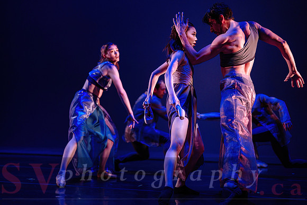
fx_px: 466
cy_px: 93
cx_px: 139
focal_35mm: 55
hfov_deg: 36.4
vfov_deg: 24.8
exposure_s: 1/400
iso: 1000
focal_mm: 50
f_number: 1.2
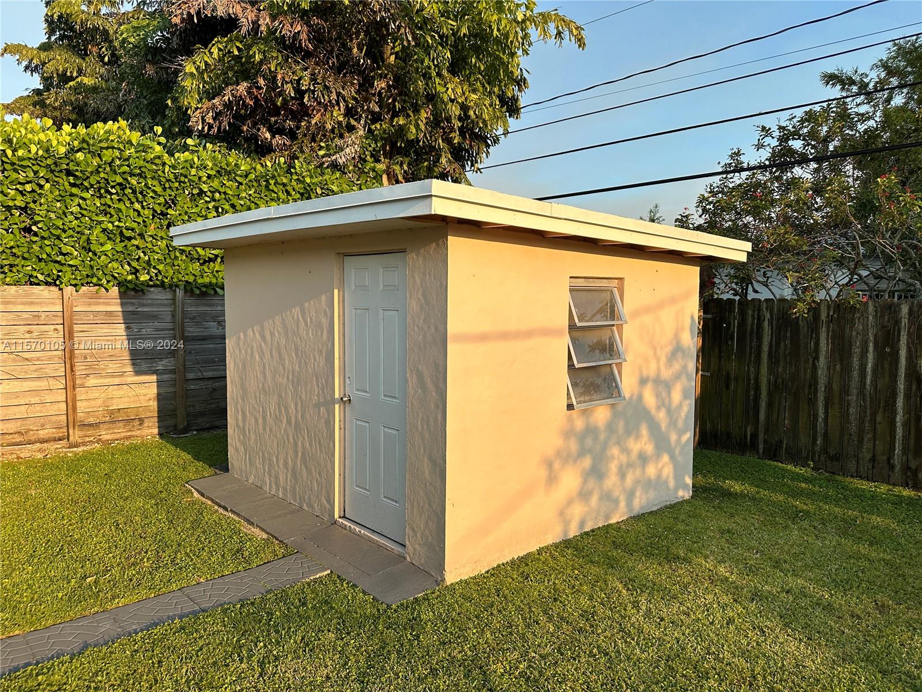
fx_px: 639
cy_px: 346
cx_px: 461
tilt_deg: -4.1
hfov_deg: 71.6
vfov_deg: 56.8
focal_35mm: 24
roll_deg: -1.5
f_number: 1.78
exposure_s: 1/2591
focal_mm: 6.86
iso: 80
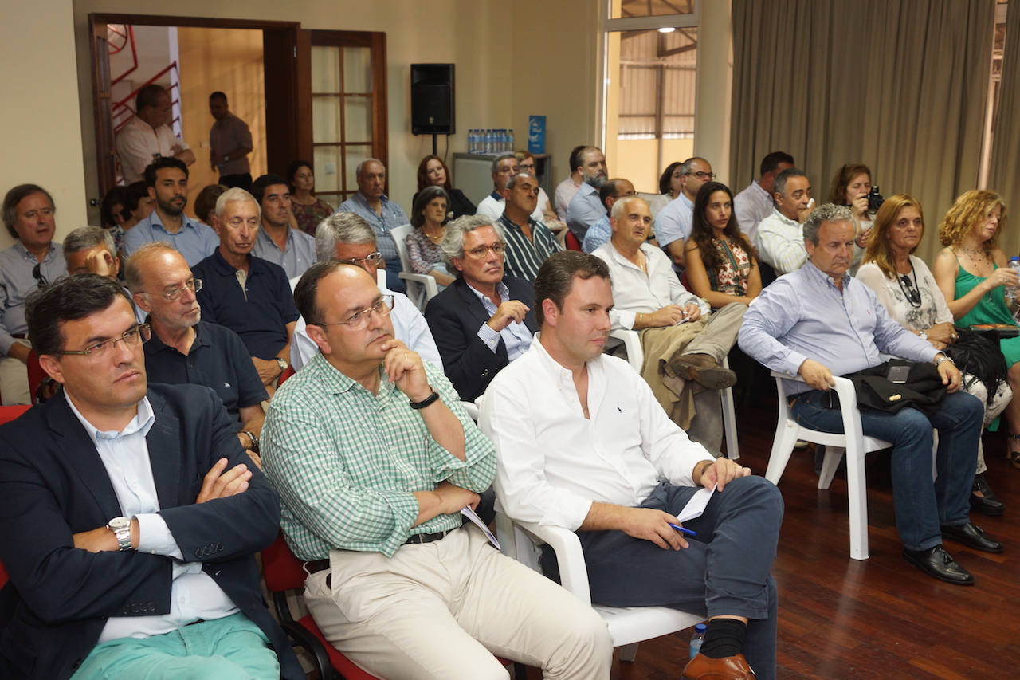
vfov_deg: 36.9
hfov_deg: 53.1
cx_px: 510
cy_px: 340
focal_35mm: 36
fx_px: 1020
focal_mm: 24
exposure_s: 1/30
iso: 400
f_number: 3.2
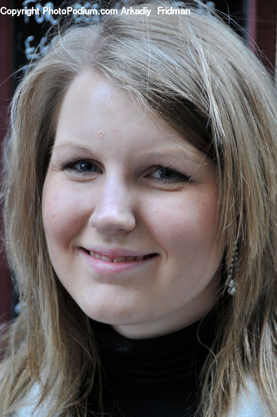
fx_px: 1563
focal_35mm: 135
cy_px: 208
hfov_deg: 10.1
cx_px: 138
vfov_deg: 15.2
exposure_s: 1/30
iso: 200
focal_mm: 90
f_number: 5.6
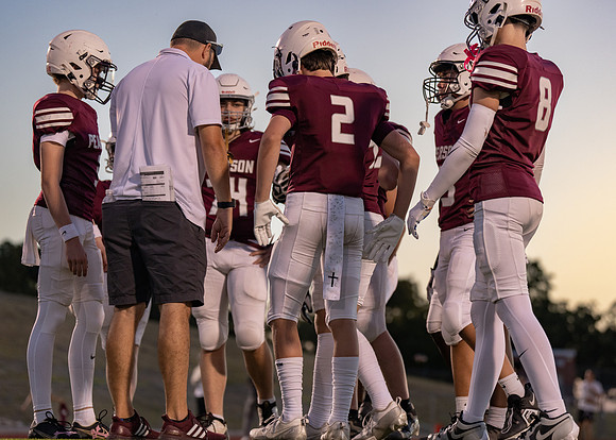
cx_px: 347
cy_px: 229
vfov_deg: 12.7
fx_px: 1982
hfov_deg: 17.7
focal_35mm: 113
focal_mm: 100
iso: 800
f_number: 2.8
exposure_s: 1/500
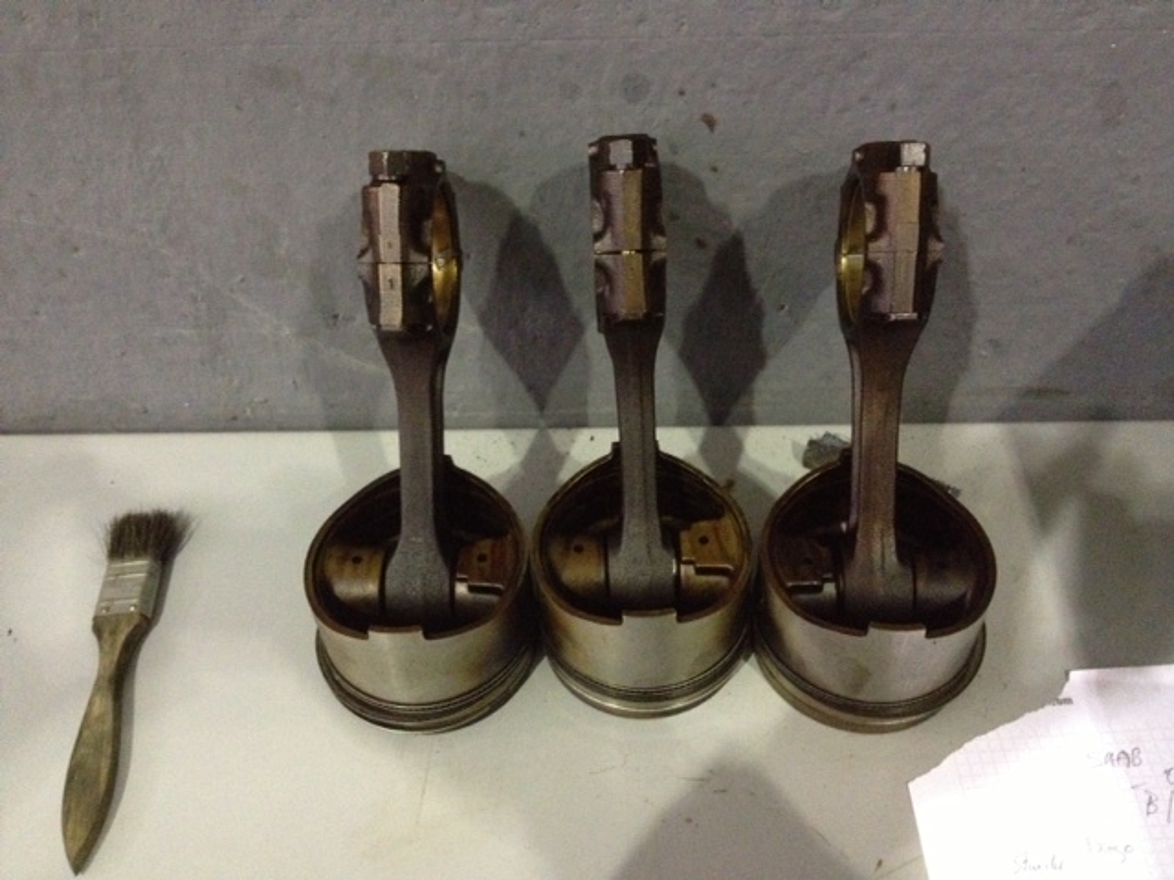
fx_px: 1187
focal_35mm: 35
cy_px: 440
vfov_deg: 40.7
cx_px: 587
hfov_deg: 52.6
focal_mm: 4.28
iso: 800
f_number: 2.4
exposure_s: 1/15
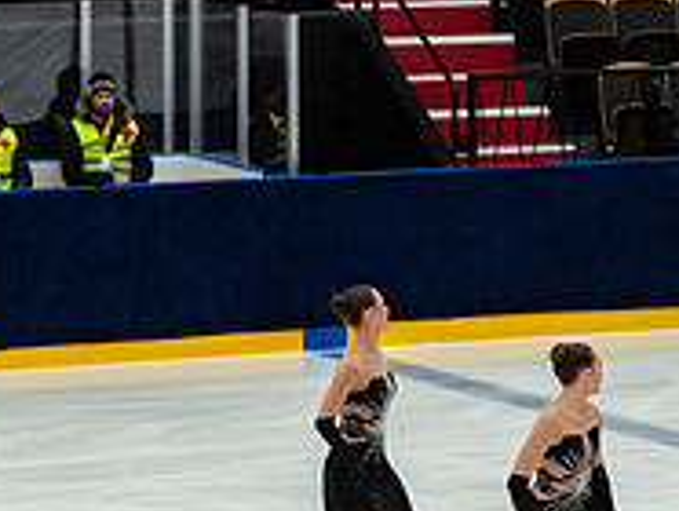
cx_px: 307
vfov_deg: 4.4
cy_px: 553
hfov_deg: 5.9
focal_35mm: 337
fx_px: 6619
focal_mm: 75
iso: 1100
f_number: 4
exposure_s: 1/500
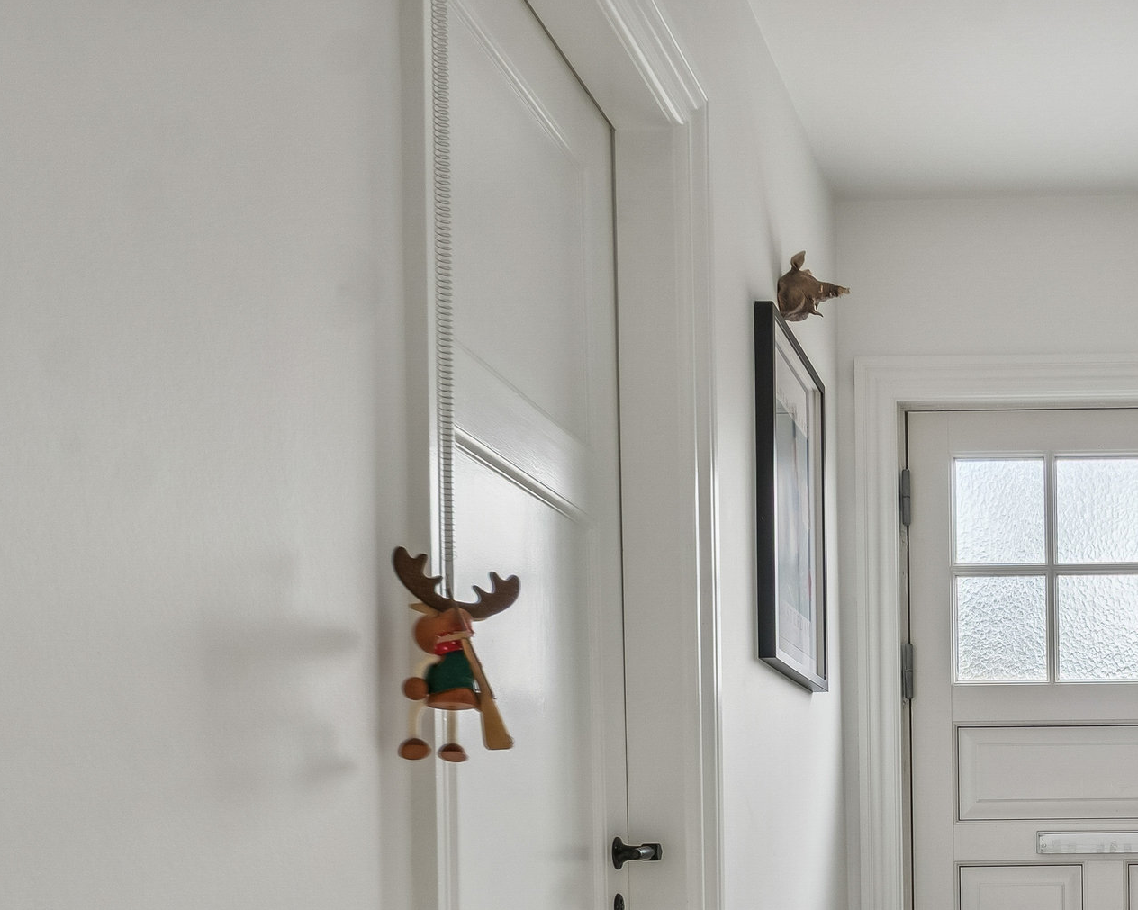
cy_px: 889
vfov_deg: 28.5
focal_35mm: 50
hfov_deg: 34.1
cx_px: 1130
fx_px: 1688
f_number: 8
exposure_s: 1/30
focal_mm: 15
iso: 200
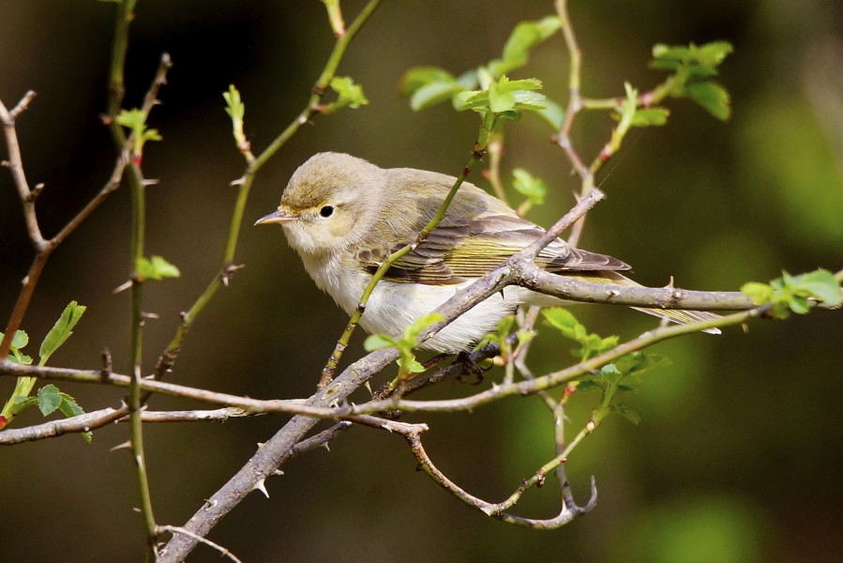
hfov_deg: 3.4
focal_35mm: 600
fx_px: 14054
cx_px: 422
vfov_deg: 2.3
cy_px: 282
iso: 800
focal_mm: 600
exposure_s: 1/800
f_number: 6.3
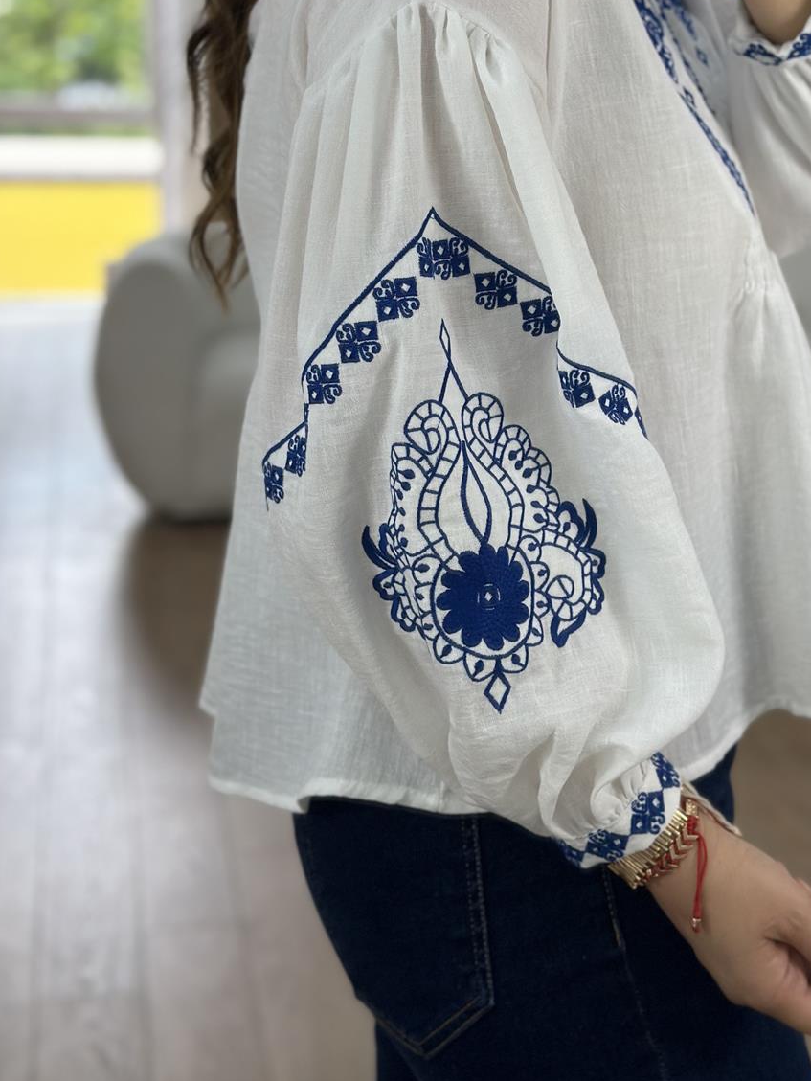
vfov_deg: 28.4
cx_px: 551
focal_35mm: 68
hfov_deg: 21.5
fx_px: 2124
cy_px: 356
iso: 80
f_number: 1.78
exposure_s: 1/305
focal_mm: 6.86
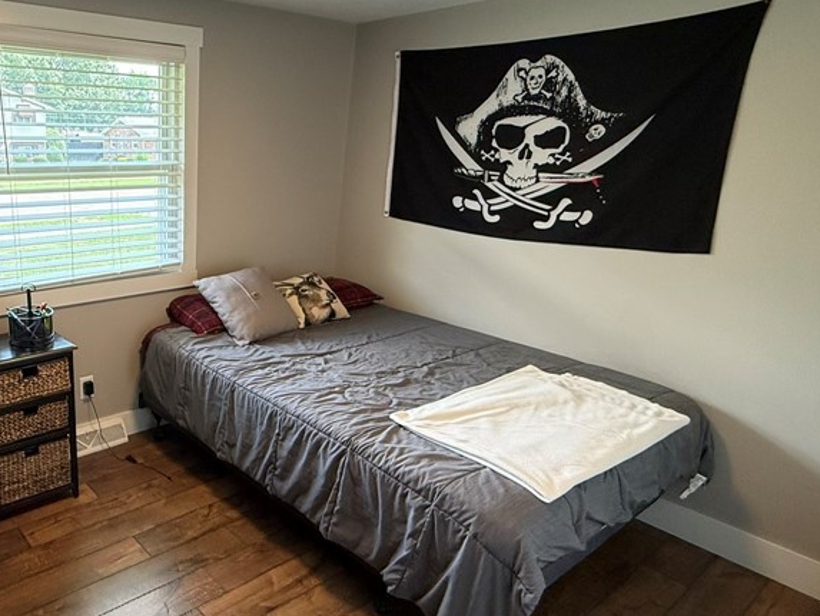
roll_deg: -1.2
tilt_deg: -17.5
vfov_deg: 54.9
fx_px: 592
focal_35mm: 25
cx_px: 189
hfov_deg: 64.5
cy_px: 324
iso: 250
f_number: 2.2
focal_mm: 2.22
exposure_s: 1/120
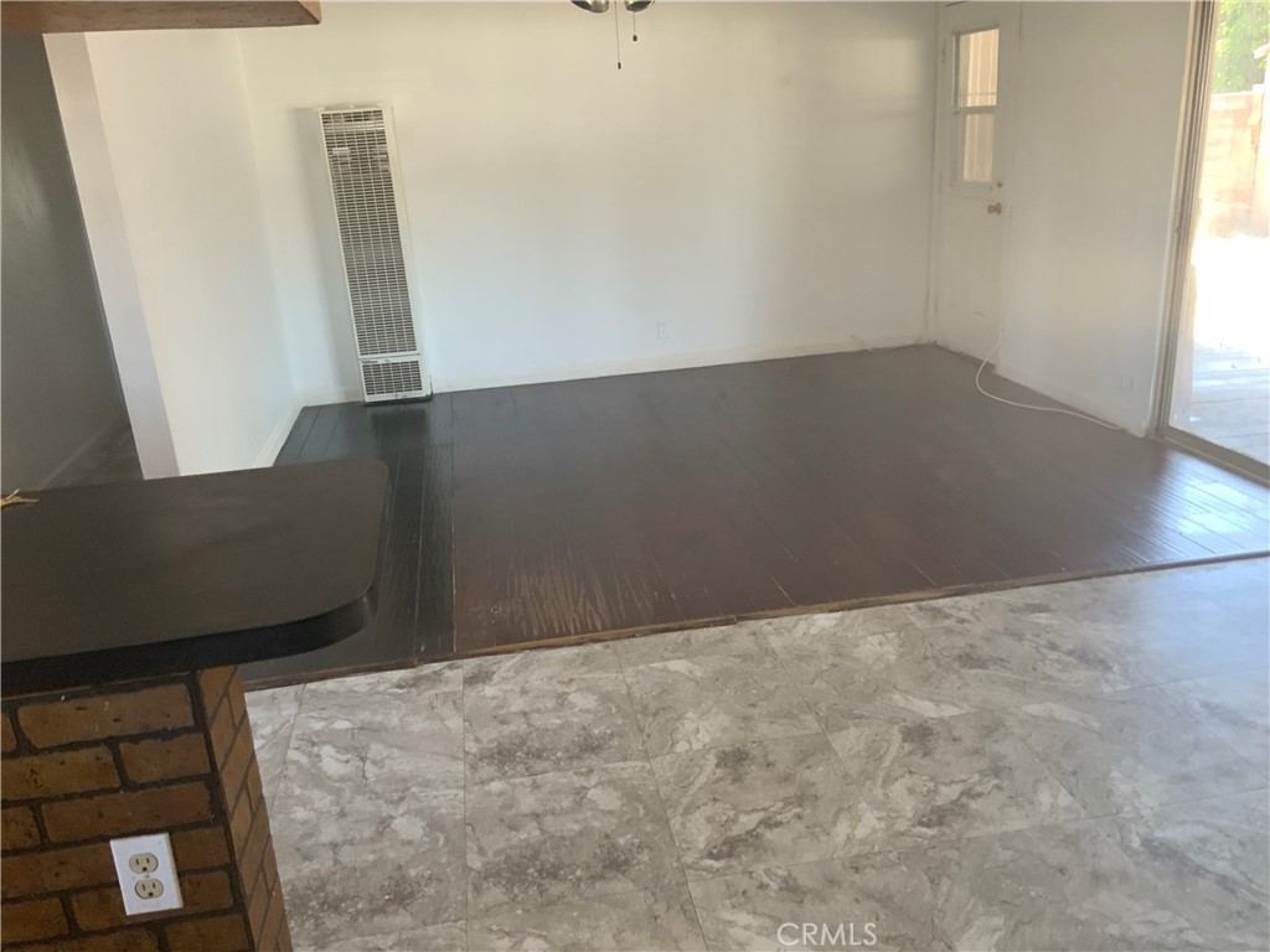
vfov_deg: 48.2
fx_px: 1064
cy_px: 476
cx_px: 635
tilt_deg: -19.8
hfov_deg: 61.7
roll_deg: +4.0
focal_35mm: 29
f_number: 1.8
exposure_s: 1/60
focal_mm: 3
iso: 100
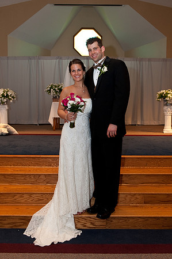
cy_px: 130
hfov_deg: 44.9
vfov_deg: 63.7
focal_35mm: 29
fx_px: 208
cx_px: 86
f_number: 5.6
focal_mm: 29
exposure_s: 1/60
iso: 800
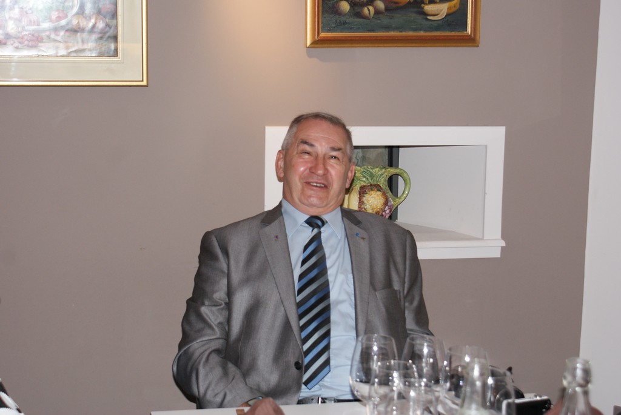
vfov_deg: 20.2
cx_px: 310
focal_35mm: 68
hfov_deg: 29.8
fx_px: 1166
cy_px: 208
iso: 400
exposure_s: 1/80
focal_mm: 45
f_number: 5.6
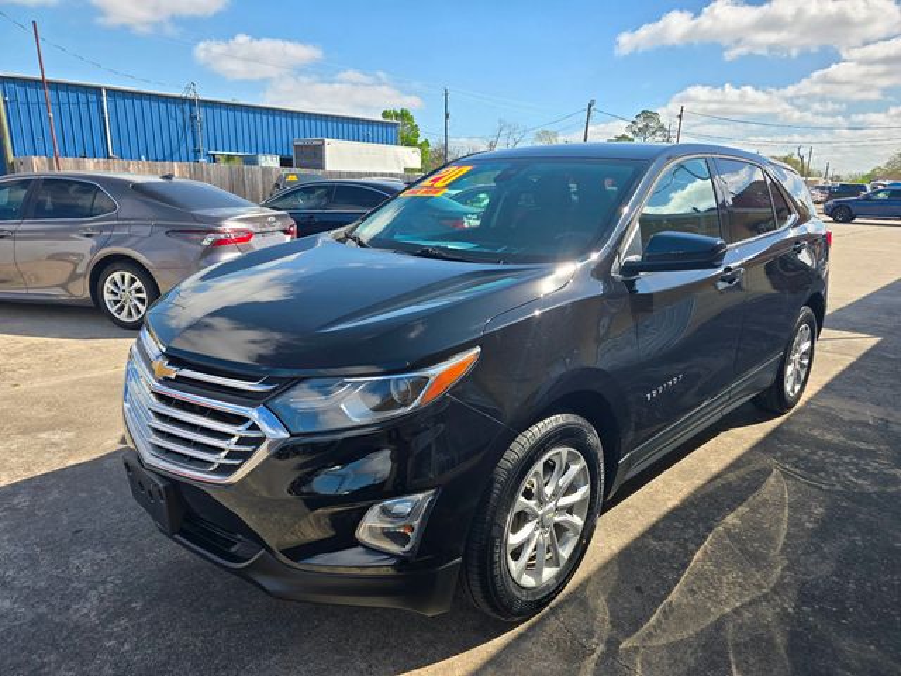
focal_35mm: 23
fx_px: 599
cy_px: 338
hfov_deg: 73.9
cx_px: 450
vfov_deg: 58.9
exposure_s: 1/633
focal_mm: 6.3
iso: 12
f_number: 1.7
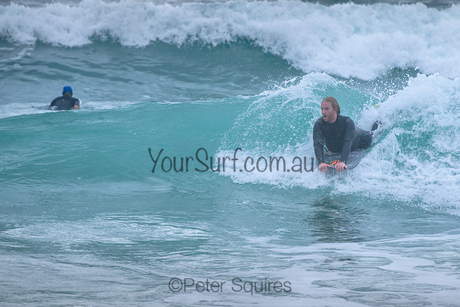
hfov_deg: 3.7
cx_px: 313
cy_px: 135
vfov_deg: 2.5
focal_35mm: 550
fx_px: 7031
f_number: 5.6
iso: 400
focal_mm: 400
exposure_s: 1/2000
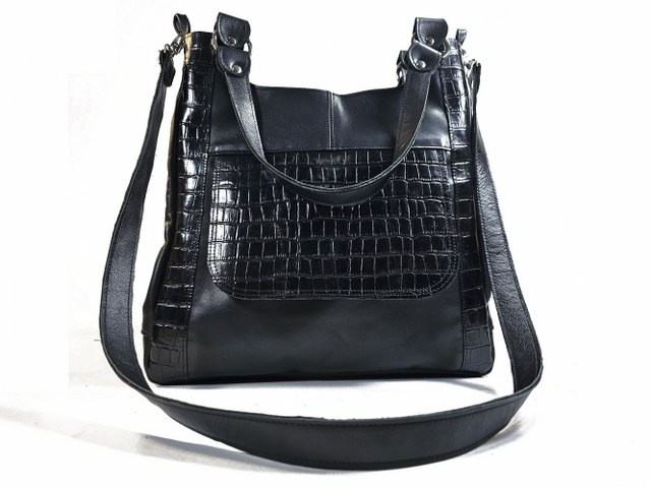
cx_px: 326
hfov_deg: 73.9
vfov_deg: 58.9
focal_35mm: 23
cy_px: 244
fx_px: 433
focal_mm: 6.3
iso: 10
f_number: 1.7
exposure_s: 1/100
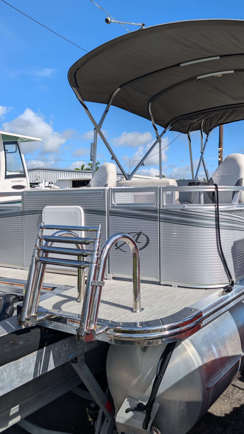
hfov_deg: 35.0
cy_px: 194
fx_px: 379
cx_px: 176
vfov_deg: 59.3
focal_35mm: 33
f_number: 1.68
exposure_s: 1/1309
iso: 18
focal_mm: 6.9
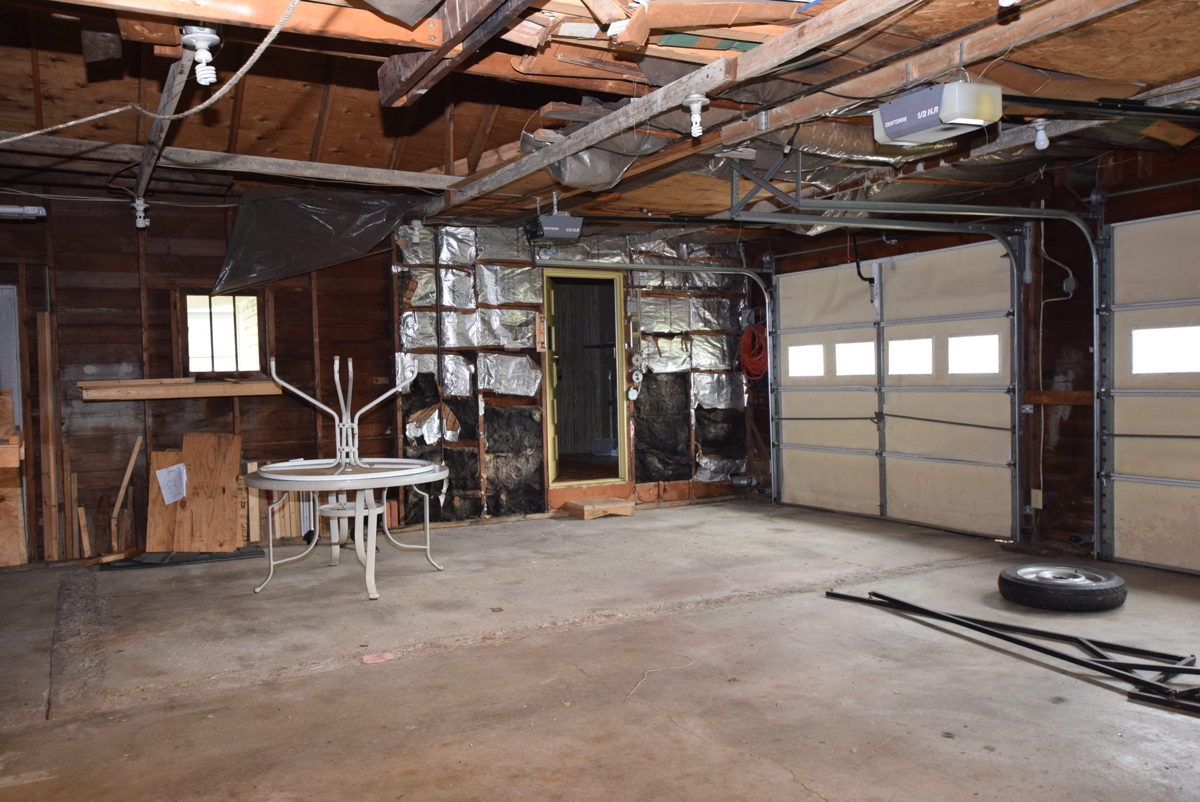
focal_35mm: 30
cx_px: 600
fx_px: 1001
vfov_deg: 43.7
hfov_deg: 61.9
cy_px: 401
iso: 1600
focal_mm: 20
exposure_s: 1/60
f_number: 3.5
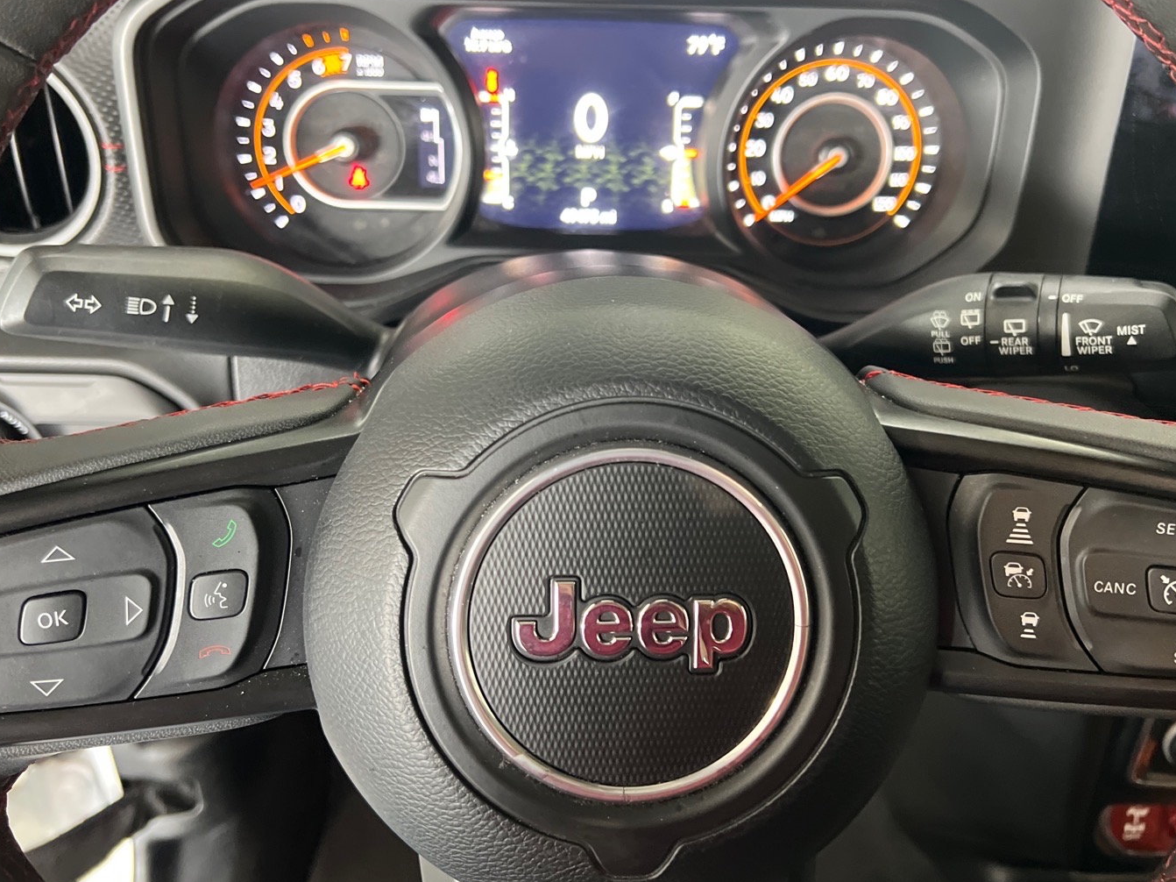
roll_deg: -3.1
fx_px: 1053
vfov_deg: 45.4
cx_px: 606
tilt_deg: -32.9
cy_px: 395
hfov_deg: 58.3
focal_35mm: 31
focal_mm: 5.7
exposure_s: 1/30
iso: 1000
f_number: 1.5
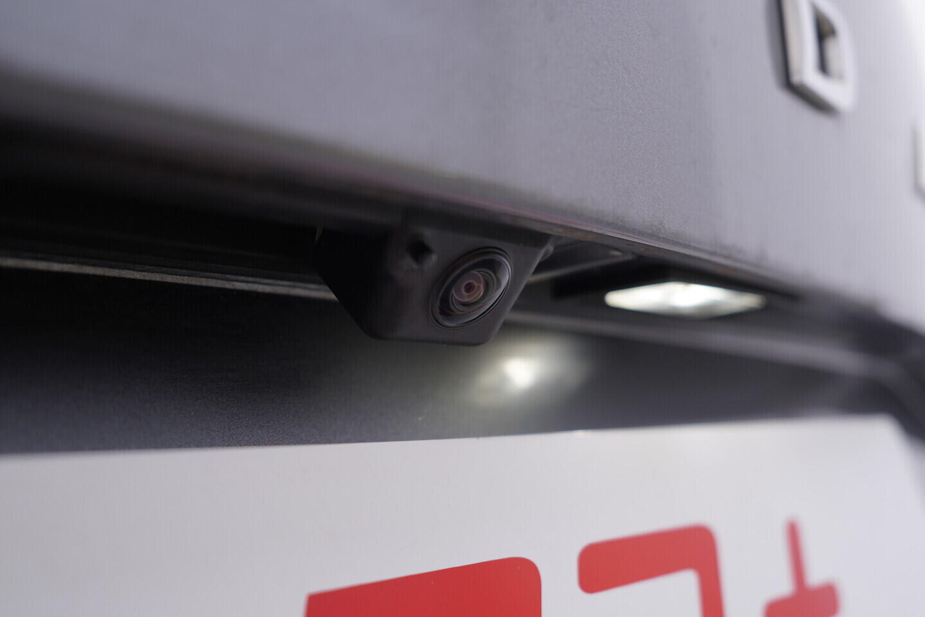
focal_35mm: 36
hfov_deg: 53.1
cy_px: 308
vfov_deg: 36.9
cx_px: 462
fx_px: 925
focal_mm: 24
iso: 125
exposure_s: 1/50
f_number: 3.2
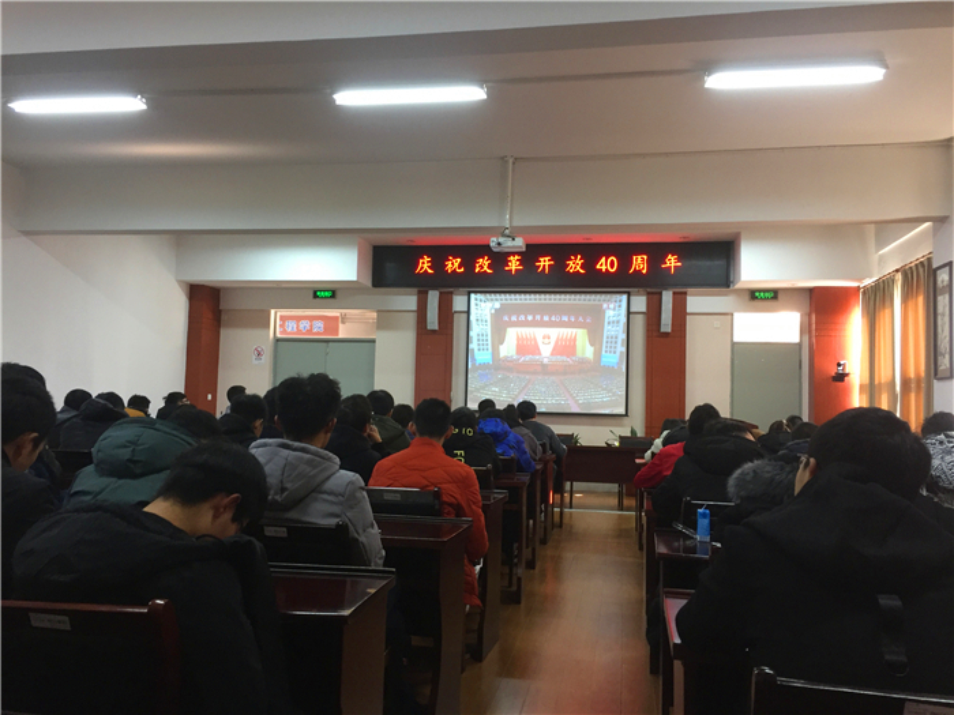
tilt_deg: +3.5
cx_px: 477
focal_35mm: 29
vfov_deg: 48.2
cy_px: 358
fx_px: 799
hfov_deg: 61.7
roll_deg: -2.6
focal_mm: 4.15
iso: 125
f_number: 2.2
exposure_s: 1/33
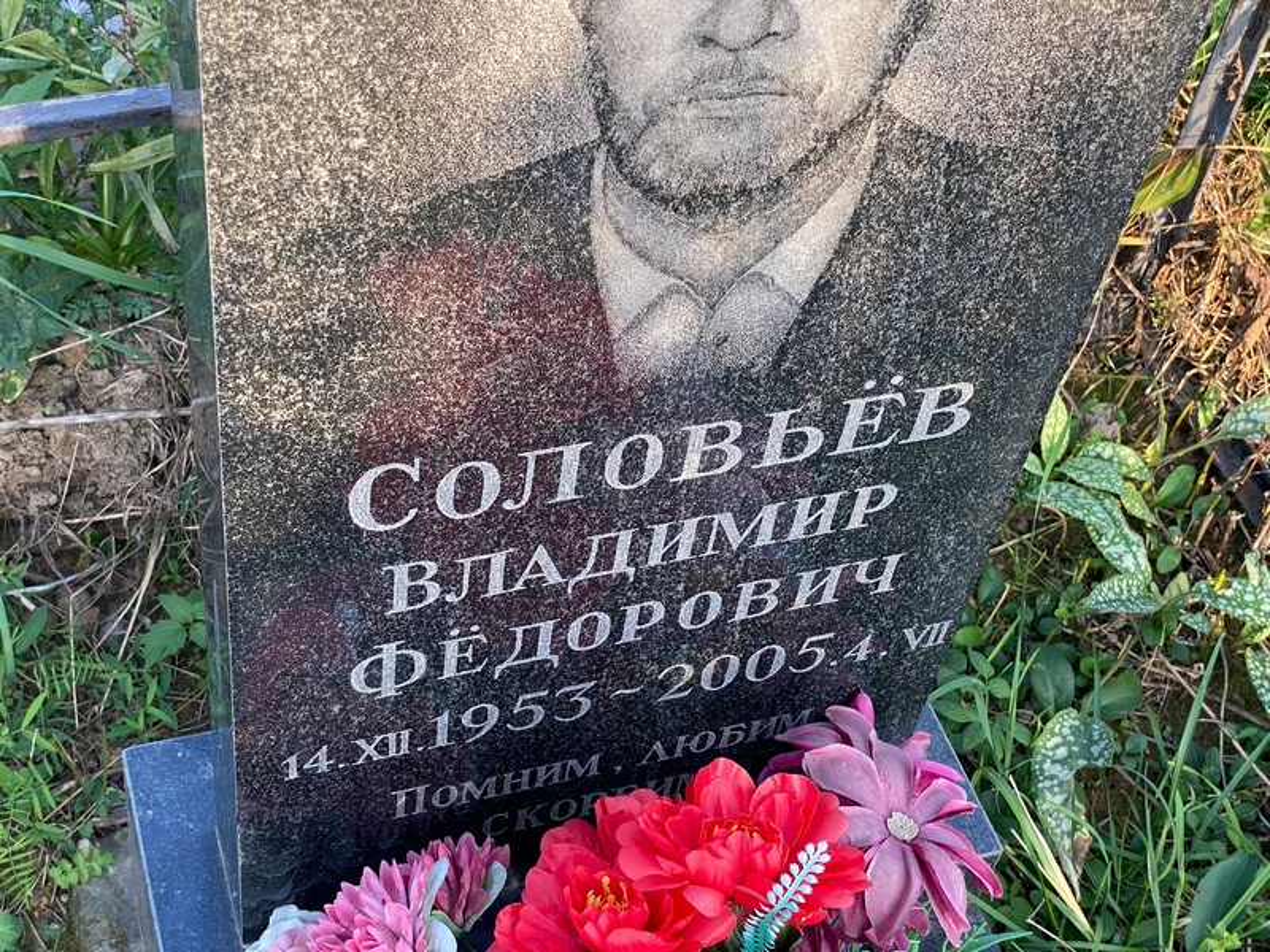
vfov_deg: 28.0
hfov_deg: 36.8
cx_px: 635
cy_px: 476
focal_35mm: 52
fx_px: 1908
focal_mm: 6
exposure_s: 1/126
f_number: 2
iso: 20
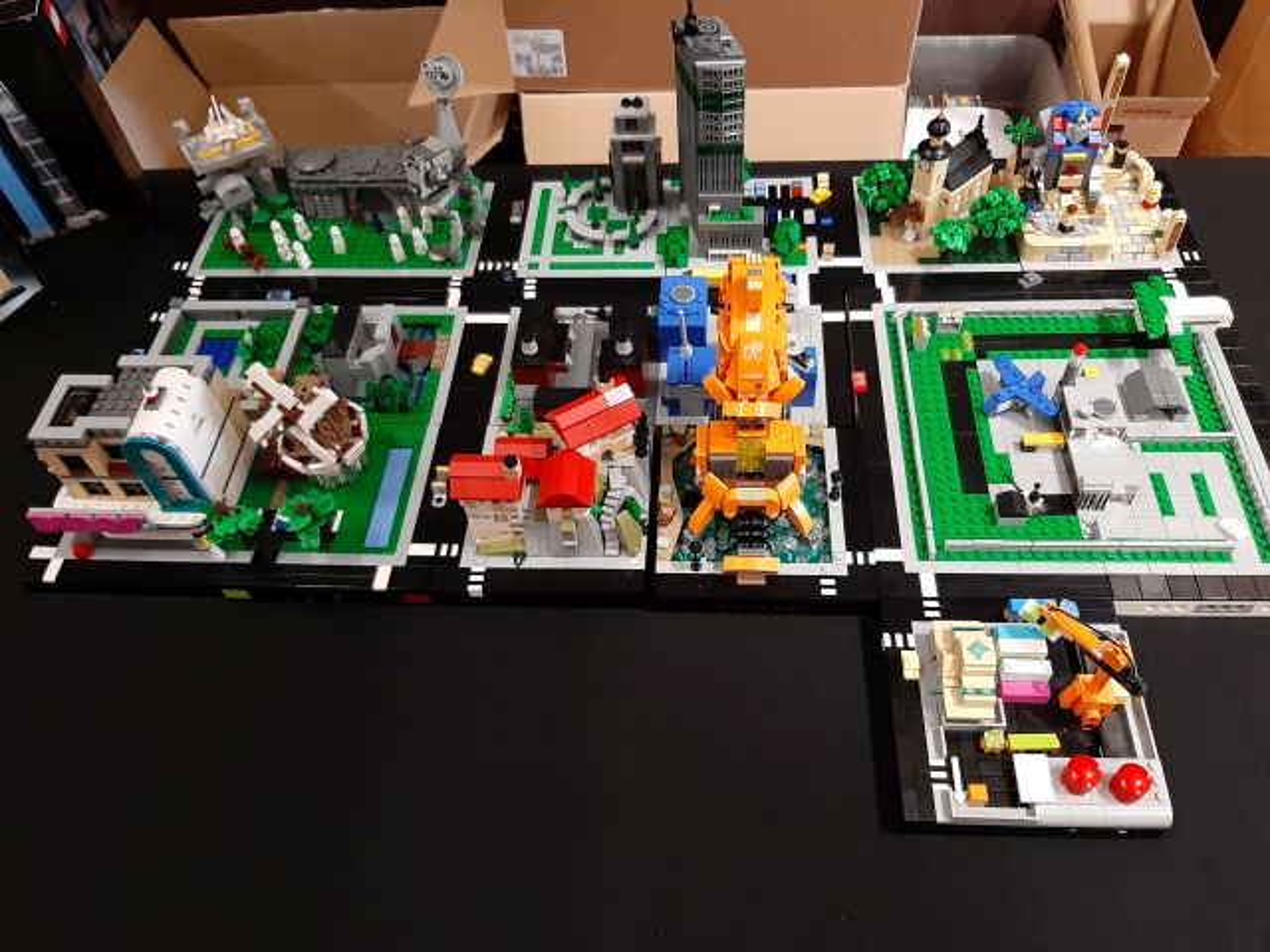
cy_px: 476
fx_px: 991
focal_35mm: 27
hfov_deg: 65.3
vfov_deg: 51.4
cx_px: 635
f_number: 1.7
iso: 400
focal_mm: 3.93
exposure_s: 1/20
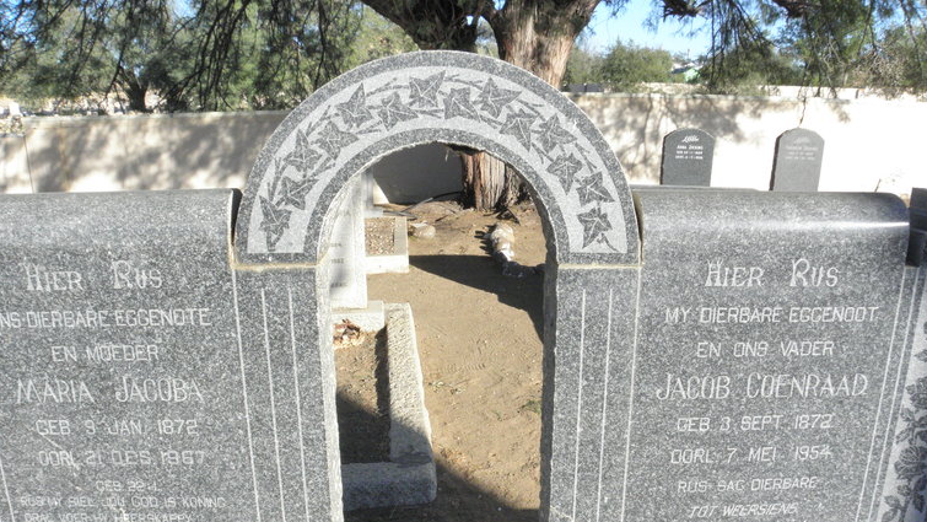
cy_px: 359
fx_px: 738
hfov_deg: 64.3
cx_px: 448
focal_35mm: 30
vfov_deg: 38.4
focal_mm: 4.6
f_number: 6.3
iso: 200
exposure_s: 1/400
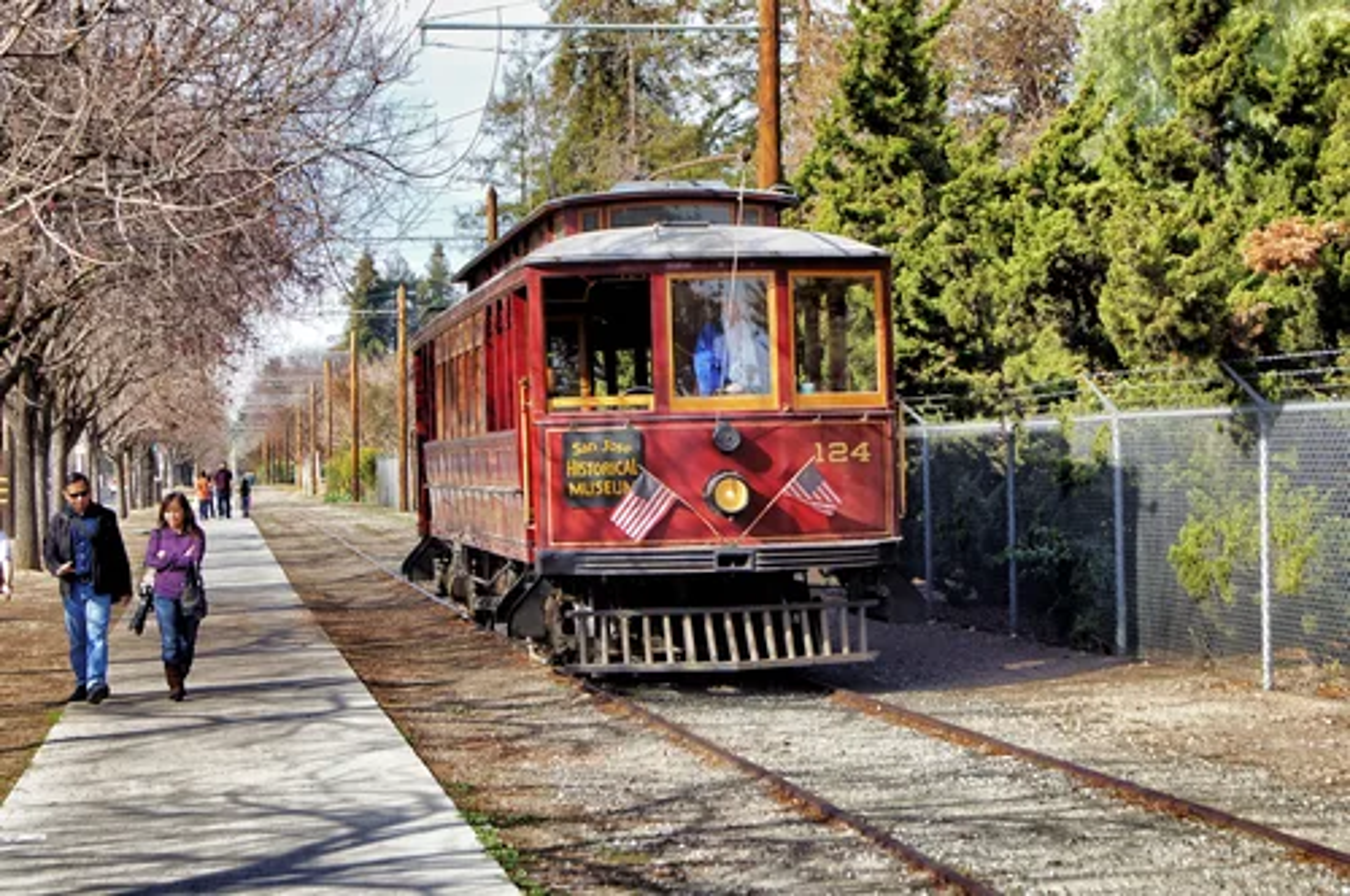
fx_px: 3090
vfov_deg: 16.5
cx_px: 675
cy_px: 448
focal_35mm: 82
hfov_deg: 24.6
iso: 100
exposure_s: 1/100
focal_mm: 55
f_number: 7.1
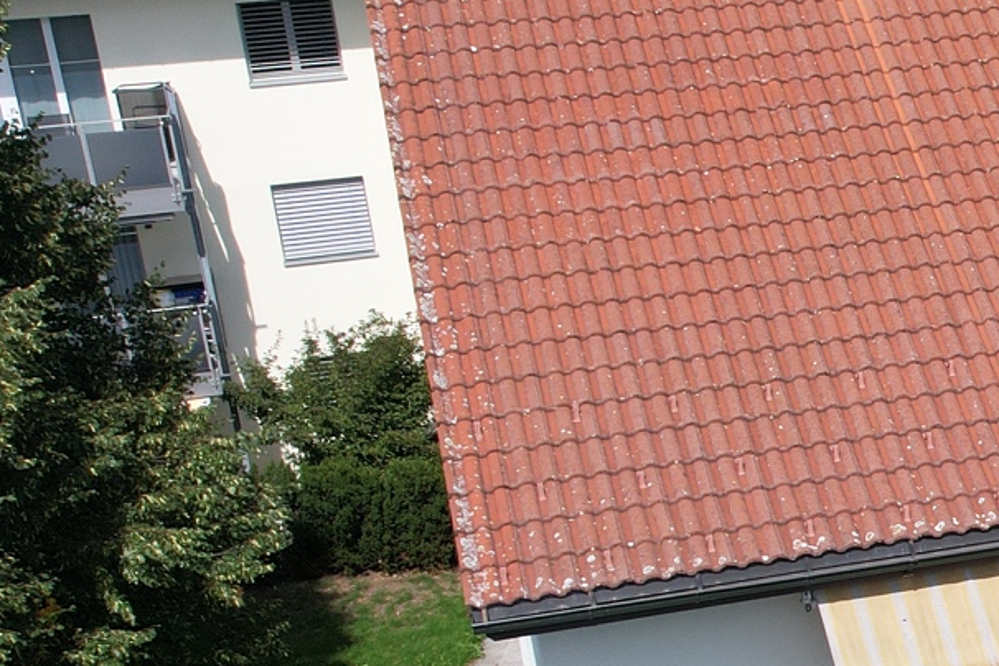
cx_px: 1663
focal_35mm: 93
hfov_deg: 18.4
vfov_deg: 14.5
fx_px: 2581
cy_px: 609
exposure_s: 1/2000
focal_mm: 8.38
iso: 100
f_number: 2.8
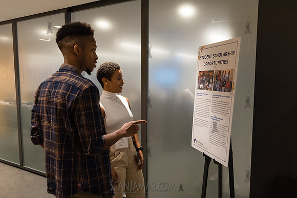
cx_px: 154
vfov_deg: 41.0
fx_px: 265
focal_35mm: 32
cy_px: 108
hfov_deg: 58.5
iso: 2500
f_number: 4.5
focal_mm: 28
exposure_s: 1/250
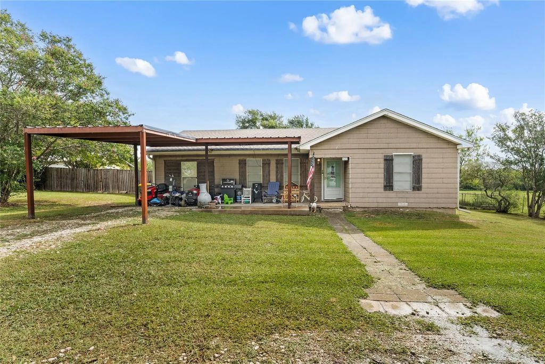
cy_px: 182
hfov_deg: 96.7
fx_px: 242
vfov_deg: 73.8
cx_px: 272
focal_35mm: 16
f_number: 11
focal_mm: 16
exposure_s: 1/15
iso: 160
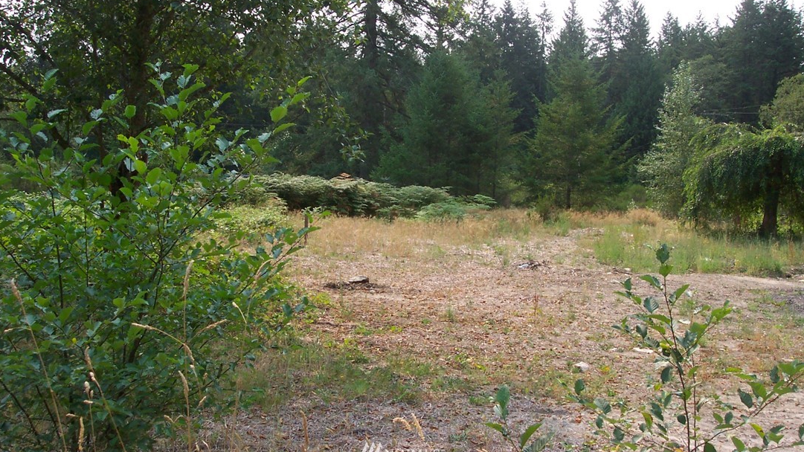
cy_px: 210
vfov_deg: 29.7
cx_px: 402
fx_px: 853
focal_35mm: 40
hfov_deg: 50.5
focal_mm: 8
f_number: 4.8
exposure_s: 1/350
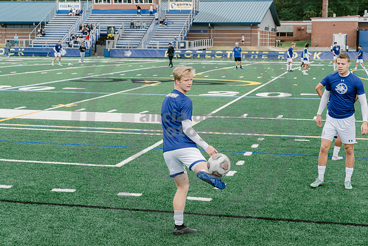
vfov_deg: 20.3
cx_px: 184
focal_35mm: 67
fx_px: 685
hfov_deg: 30.1
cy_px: 123
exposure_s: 1/400
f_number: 5.6
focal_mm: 67
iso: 400
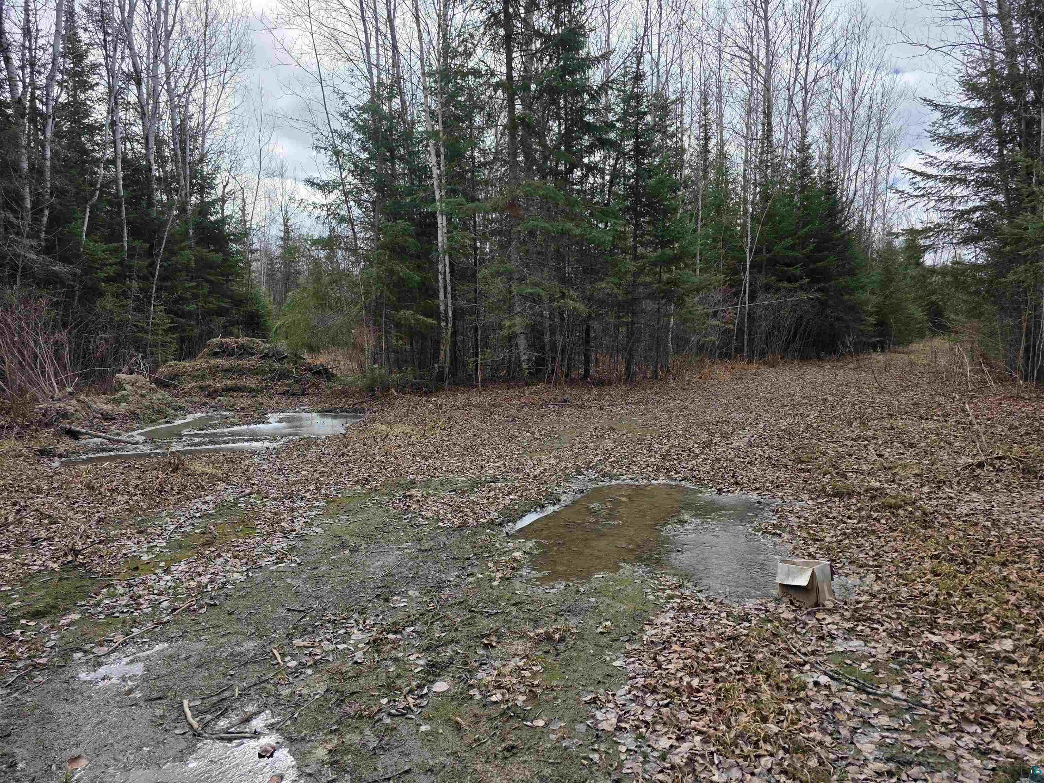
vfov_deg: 58.9
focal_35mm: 23
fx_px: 694
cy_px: 392
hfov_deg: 73.9
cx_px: 522
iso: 80
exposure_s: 1/5958
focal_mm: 6.3
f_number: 1.7
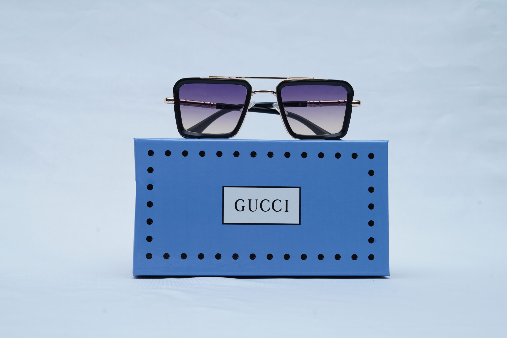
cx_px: 257
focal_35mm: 54
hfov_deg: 36.9
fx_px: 761
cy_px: 173
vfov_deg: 25.1
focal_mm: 50
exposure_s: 1/160
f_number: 9
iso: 125
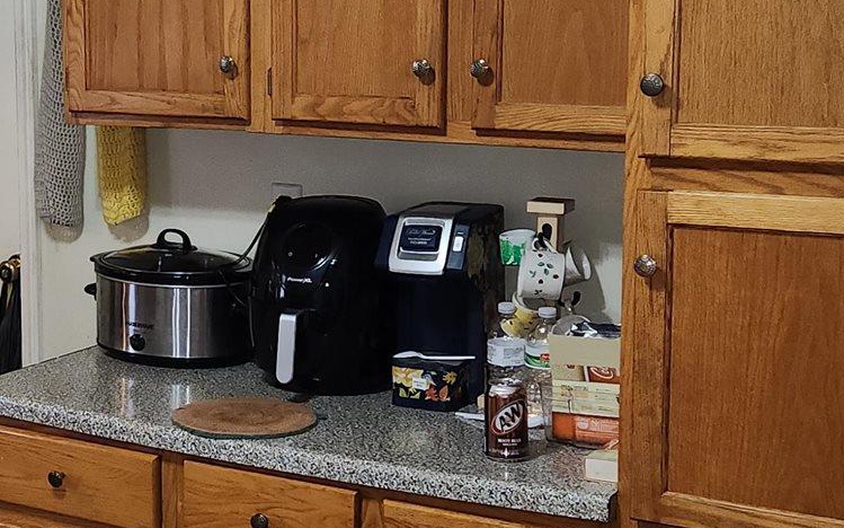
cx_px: 54
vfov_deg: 17.4
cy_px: 228
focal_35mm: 75
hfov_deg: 26.4
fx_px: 1725
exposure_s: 1/24
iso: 125
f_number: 1.8
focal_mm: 5.4
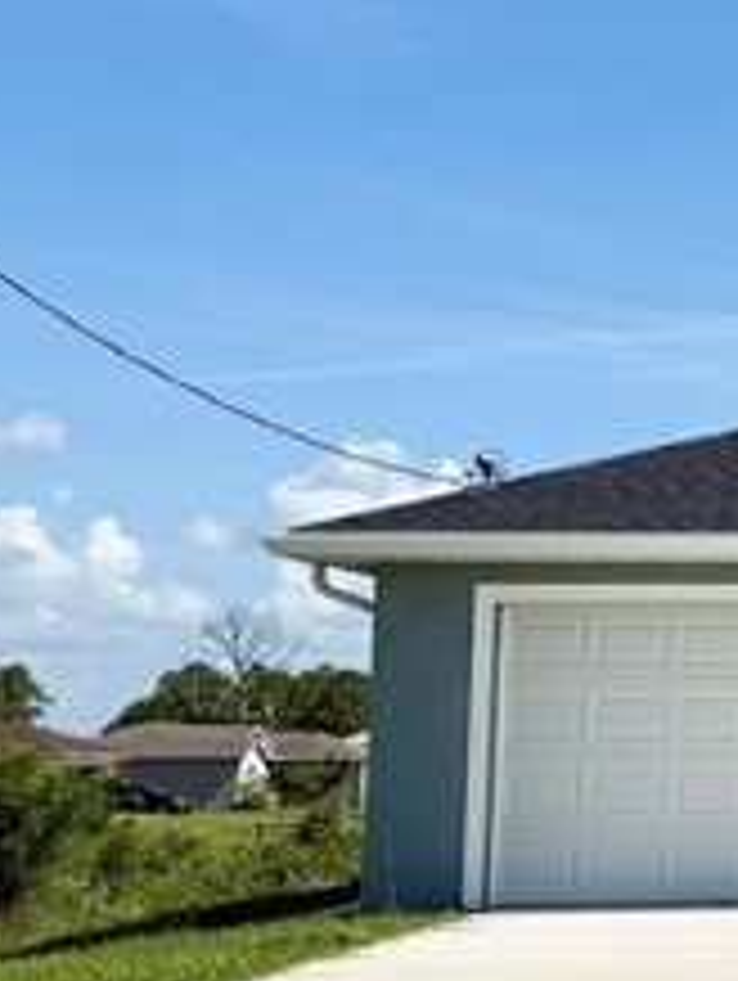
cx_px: 1260
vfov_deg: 22.2
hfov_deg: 15.0
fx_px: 2497
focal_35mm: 88
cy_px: 472
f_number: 1.78
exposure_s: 1/8130
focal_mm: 6.76
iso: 80
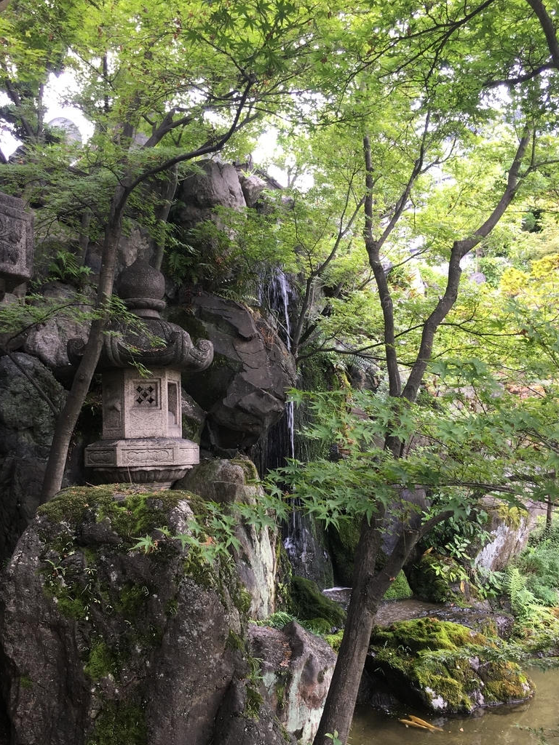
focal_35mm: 34
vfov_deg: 53.8
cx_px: 255
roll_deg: +1.1
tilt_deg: +1.0
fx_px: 732
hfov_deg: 41.8
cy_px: 425
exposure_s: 1/60
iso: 32
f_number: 2.2
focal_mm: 4.15
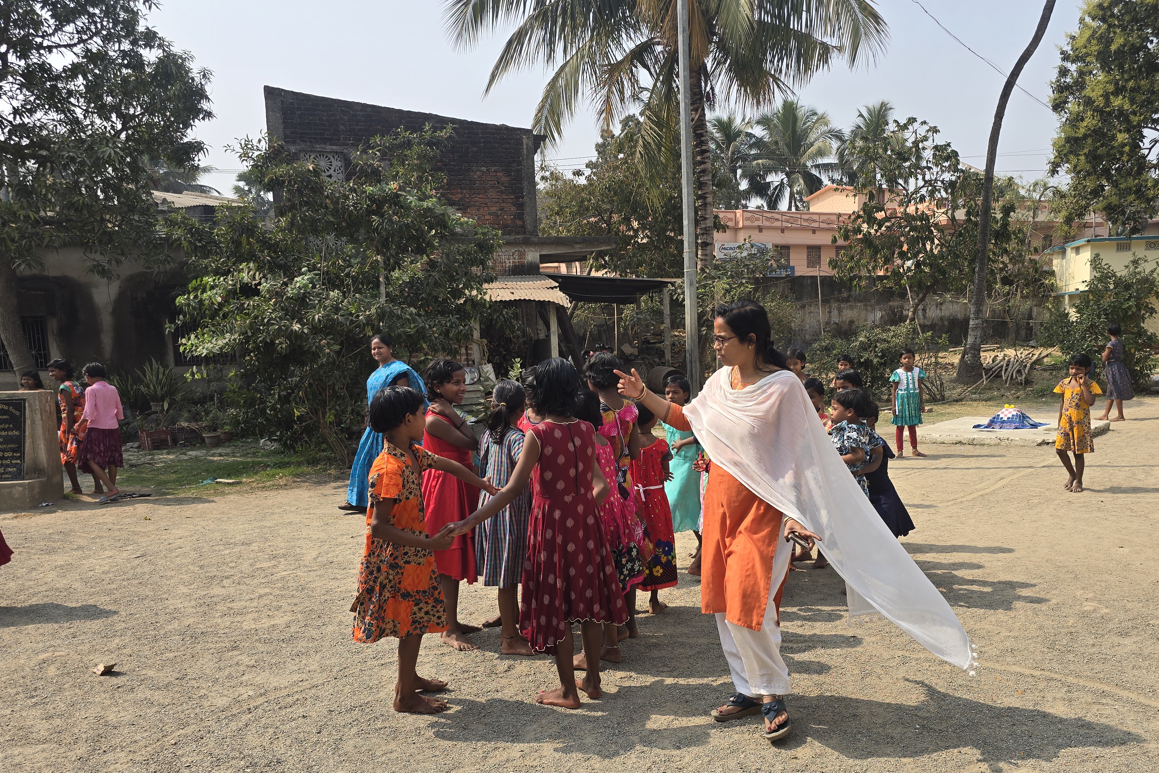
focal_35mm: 28
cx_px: 649
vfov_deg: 46.2
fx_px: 901
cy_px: 450
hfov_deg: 65.3
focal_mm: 6.3
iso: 12
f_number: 1.7
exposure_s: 1/643
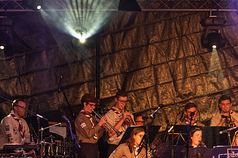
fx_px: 2677
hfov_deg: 5.1
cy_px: 125
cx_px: 123
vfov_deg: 3.4
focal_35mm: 405
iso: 2500
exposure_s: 1/125
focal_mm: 200
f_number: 5
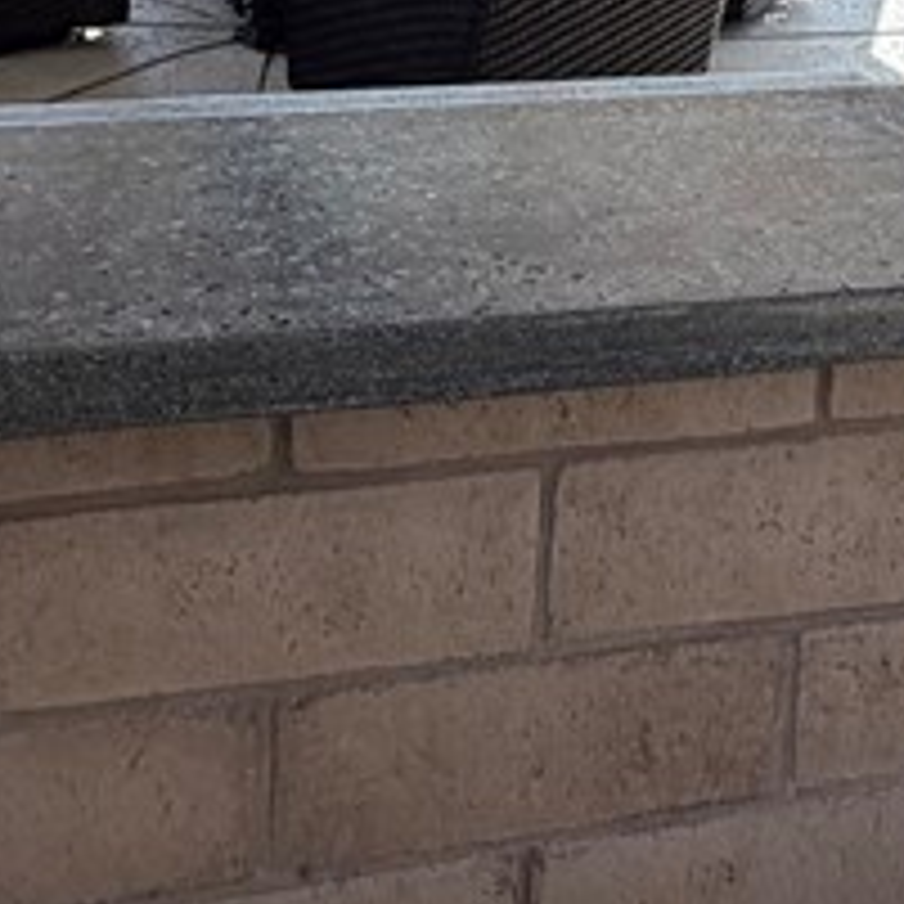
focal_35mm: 63
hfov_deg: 27.3
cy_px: -238
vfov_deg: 24.2
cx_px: 396
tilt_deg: -9.0
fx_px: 1861
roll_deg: -2.4
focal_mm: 2.22
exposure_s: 1/228
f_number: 2.2
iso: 50
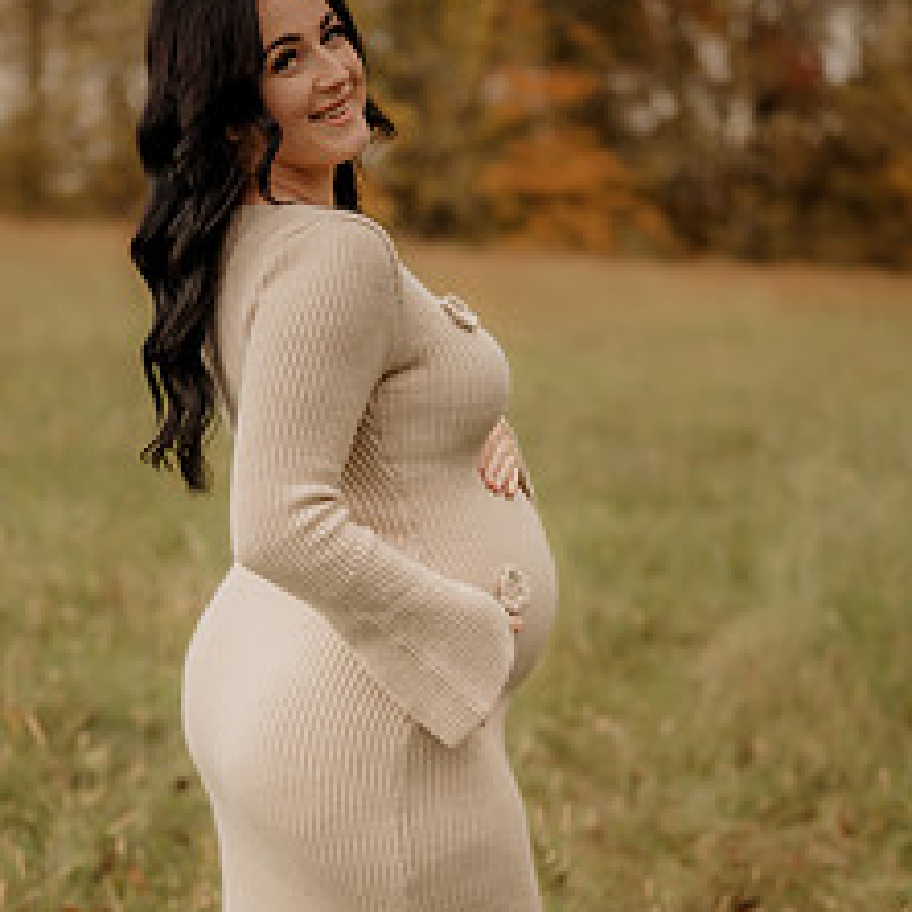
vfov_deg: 20.0
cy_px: 670
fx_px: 2563
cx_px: 376
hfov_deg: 20.2
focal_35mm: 86
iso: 200
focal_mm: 50
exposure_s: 1/320
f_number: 1.8
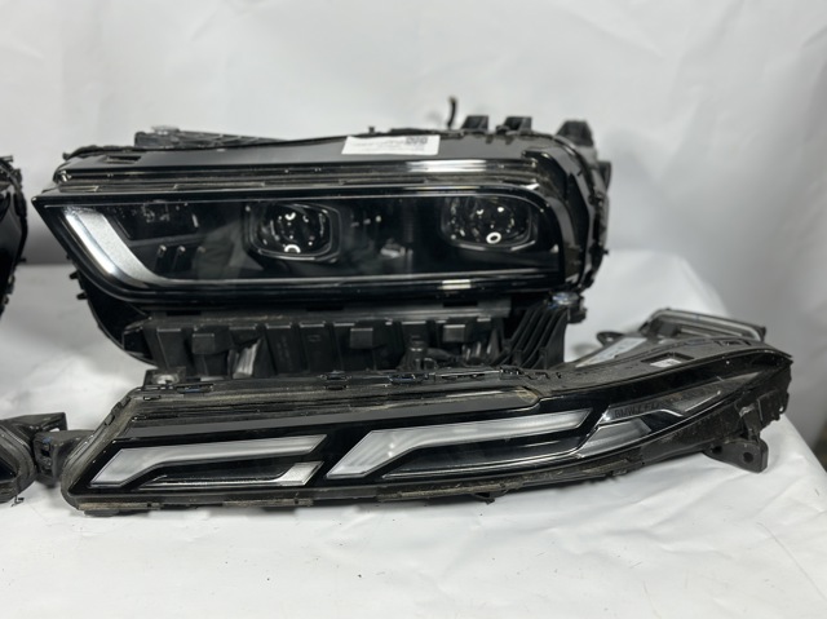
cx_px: 414
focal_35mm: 48
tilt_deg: -26.7
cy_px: 310
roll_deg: +0.3
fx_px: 1146
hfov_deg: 39.7
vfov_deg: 30.2
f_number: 1.78
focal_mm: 6.86
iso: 80
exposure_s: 1/50
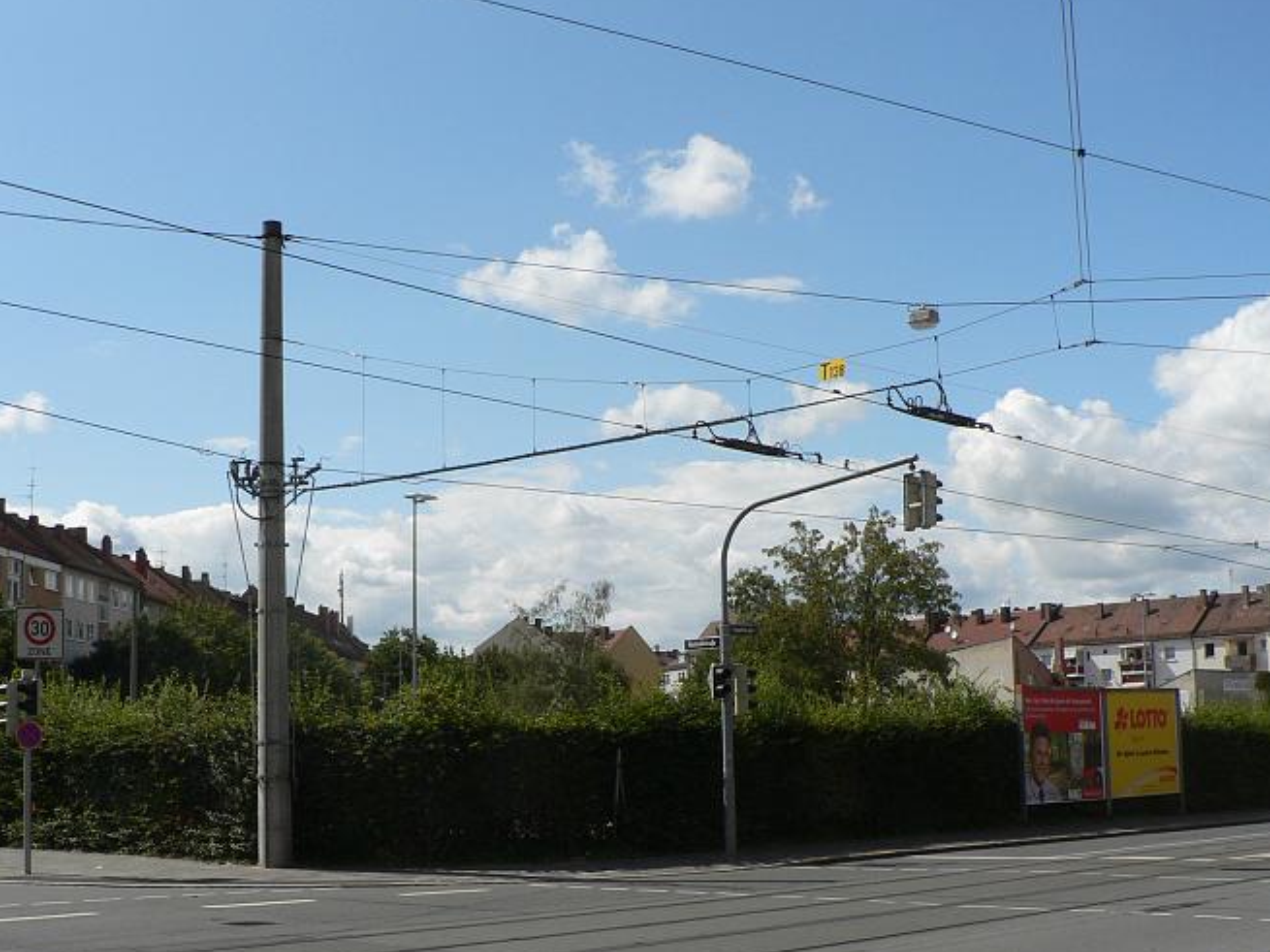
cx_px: 586
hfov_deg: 42.9
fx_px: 1614
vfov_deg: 32.8
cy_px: 568
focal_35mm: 44
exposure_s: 1/640
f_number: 5.6
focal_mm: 6
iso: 80
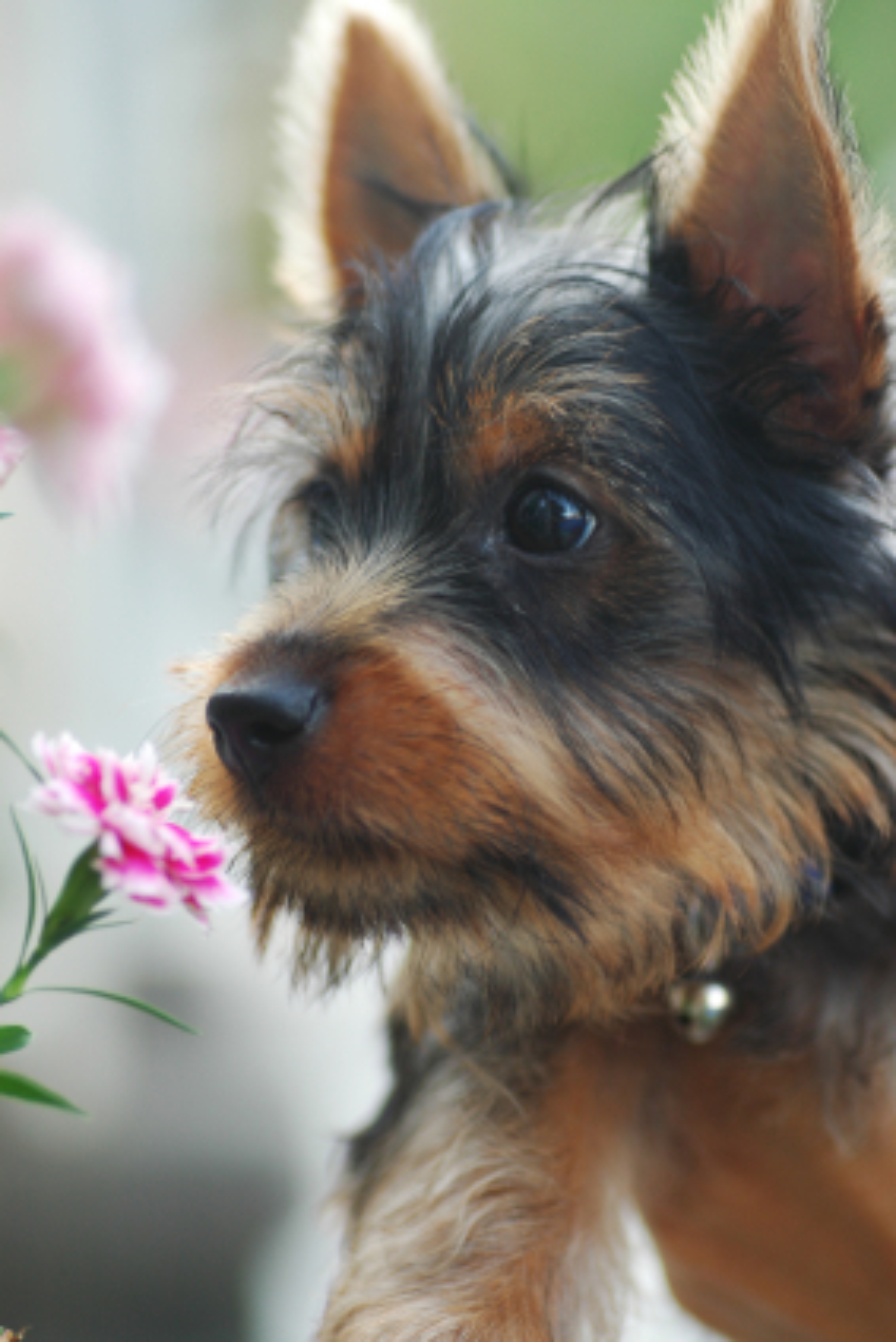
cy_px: 671
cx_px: 448
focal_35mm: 135
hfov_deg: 10.2
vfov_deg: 15.2
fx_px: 5035
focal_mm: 90
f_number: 3.2
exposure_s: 1/125
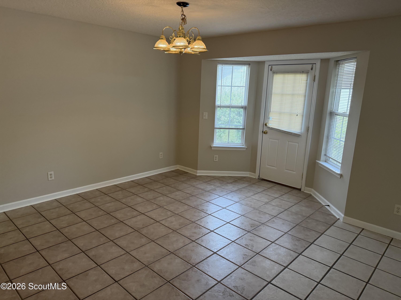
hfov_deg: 71.6
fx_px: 278
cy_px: 150
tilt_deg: -12.6
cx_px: 200
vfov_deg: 56.8
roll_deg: -1.9
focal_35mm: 24
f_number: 1.78
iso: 200
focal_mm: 6.76
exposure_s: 1/228
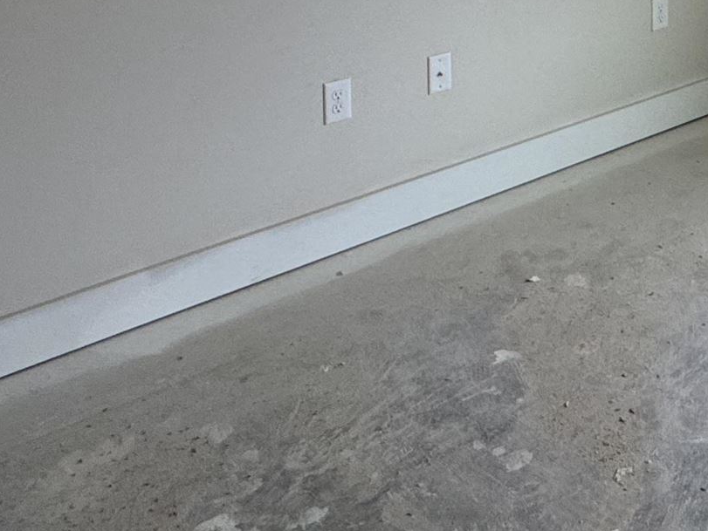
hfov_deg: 32.2
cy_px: -192
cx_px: 766
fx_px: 1084
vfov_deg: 23.7
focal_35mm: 53
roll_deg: -1.0
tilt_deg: -6.0
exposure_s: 1/99
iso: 125
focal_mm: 2.22
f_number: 2.2
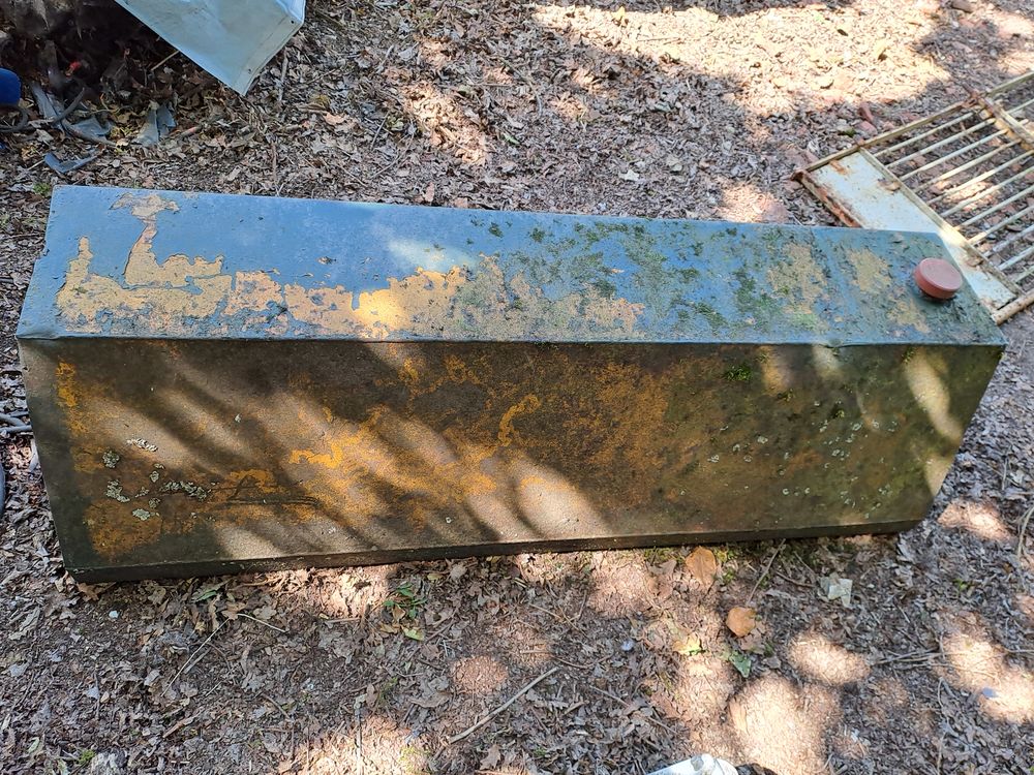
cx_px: 517
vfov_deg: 54.9
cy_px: 388
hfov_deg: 69.4
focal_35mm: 25
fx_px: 747
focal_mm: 4.65
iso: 40
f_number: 1.8
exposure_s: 1/100
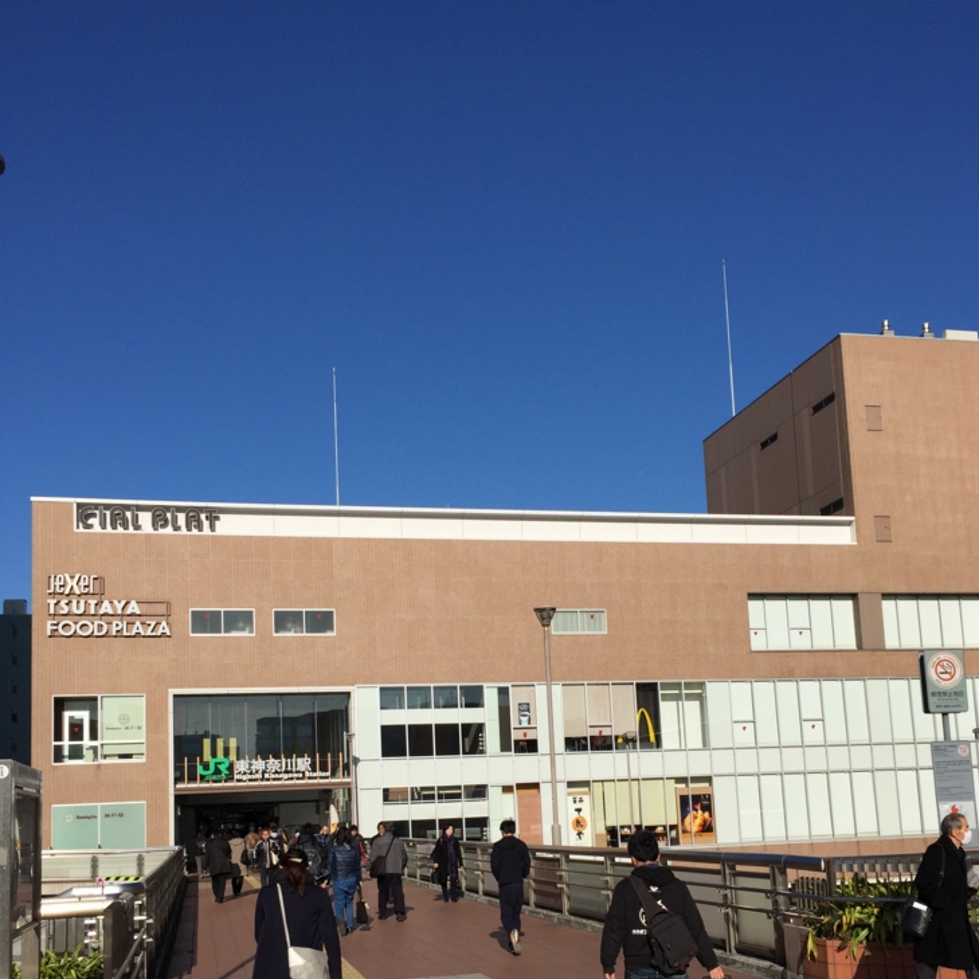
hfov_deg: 46.0
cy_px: 663
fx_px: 1152
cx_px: 506
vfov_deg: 45.3
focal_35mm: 36
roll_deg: +2.6
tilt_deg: +5.2
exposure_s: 1/4950
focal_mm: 4.15
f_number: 2.2
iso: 32
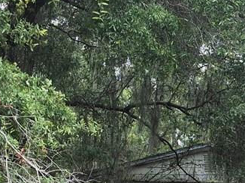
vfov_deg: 12.8
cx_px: 73
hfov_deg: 17.4
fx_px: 799
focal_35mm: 113
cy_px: 203
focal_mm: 5.4
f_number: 1.8
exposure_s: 1/540
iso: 25
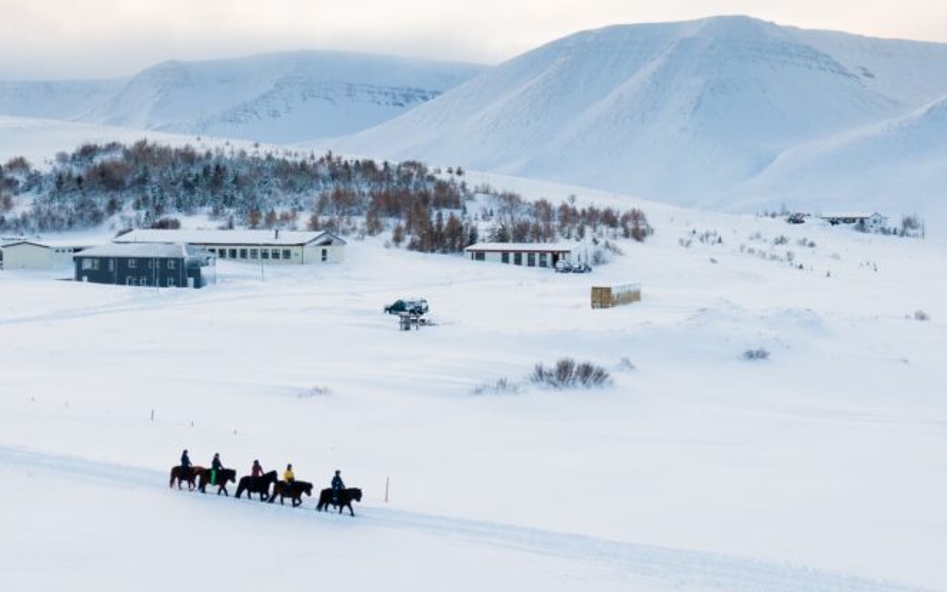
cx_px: 522
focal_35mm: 57
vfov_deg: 22.6
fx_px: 1471
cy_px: 184
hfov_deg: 35.6
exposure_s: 1/80
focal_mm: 5.69
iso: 100
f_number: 3.2
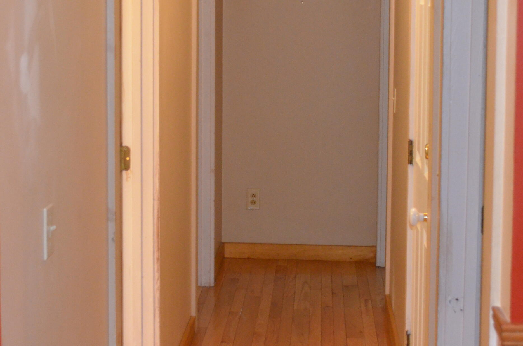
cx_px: 223
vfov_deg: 17.5
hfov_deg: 26.3
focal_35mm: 77
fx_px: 1116
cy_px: 80
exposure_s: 1/60
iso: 3200
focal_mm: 32
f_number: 4.8
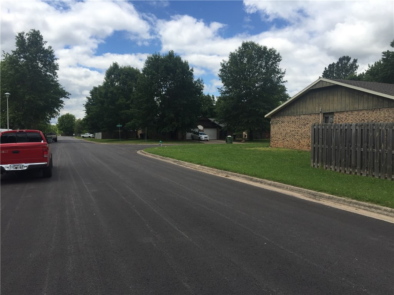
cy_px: 148
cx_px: 197
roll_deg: -0.3
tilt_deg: -1.3
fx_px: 330
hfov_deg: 61.7
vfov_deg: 48.2
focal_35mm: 29
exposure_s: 1/2326
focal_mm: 4.15
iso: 32
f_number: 2.2
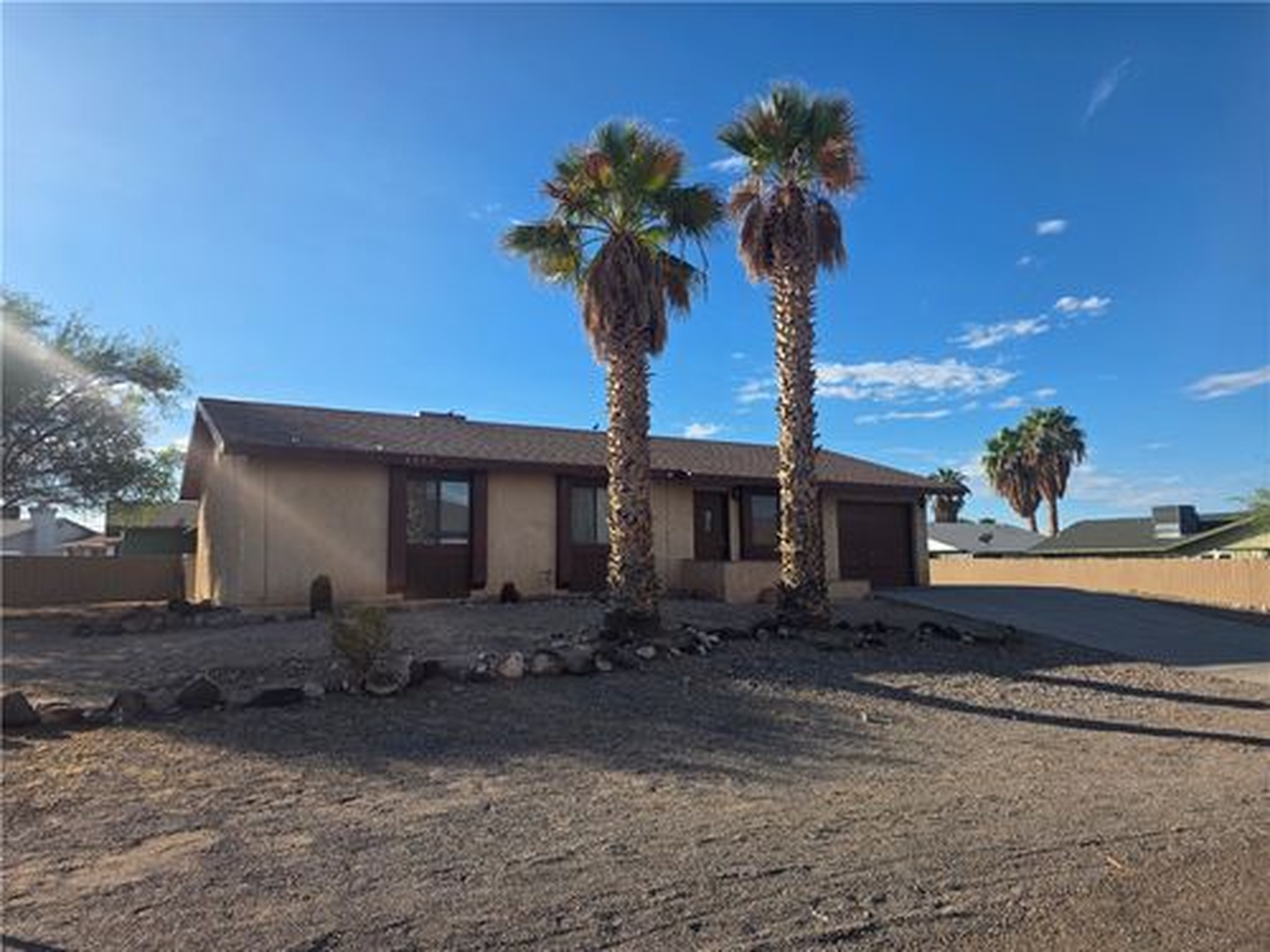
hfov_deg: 73.9
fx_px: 844
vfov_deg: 58.9
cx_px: 635
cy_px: 476
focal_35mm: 23
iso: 80
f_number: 1.7
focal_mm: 6.25
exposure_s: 1/5296
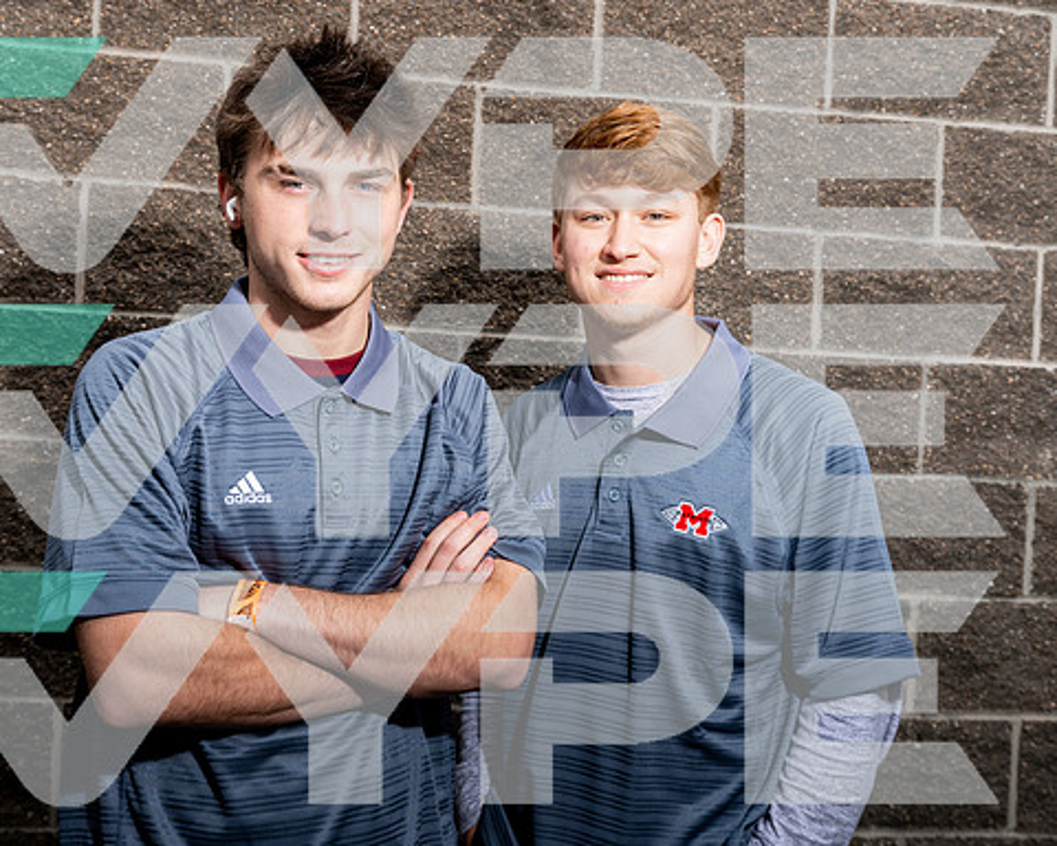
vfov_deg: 35.7
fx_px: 1314
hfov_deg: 43.7
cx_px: 445
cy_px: 422
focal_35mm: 42
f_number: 8
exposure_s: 1/125
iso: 100
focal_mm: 37
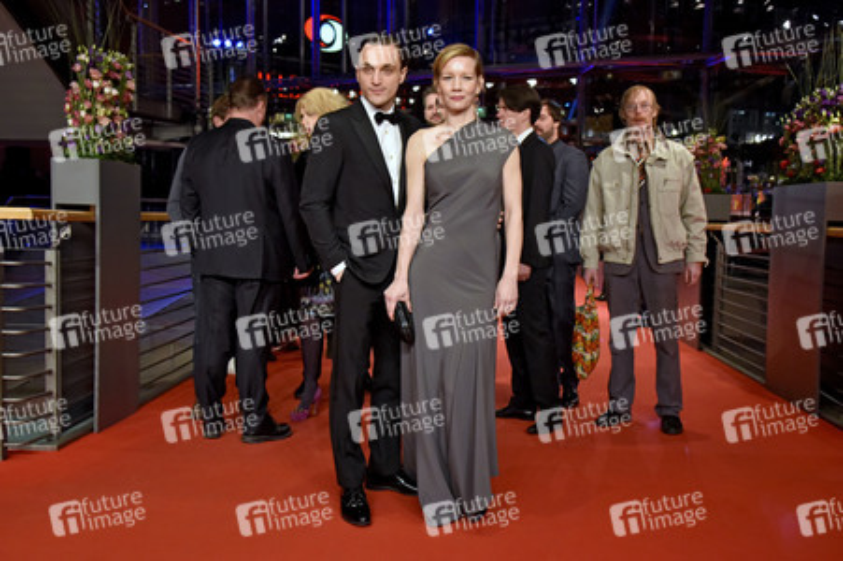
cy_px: 280
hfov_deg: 54.5
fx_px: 819
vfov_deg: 37.8
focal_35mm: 35
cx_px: 422
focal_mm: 35
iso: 3200
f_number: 5
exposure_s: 1/250
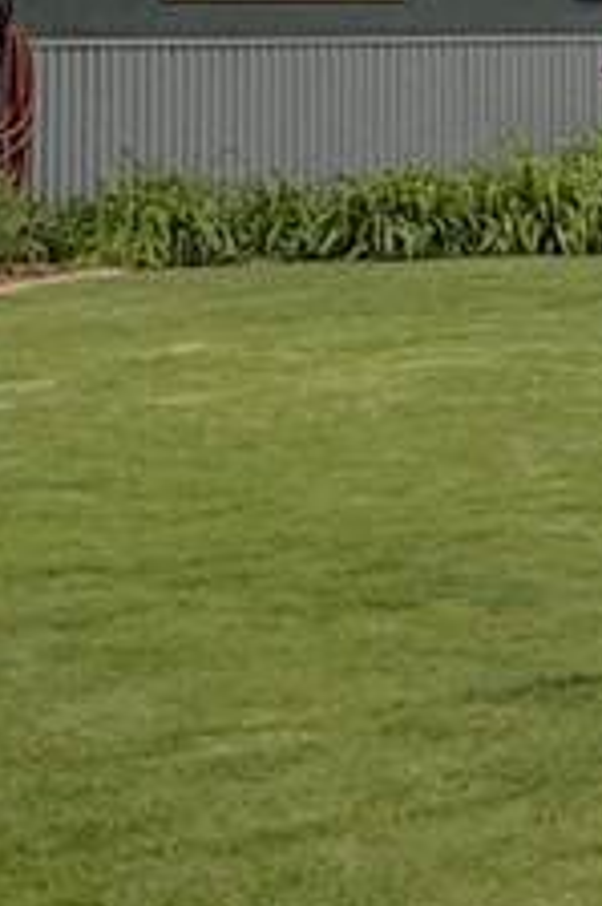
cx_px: 1050
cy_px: -40
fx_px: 2386
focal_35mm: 95
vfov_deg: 20.6
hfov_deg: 13.1
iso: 64
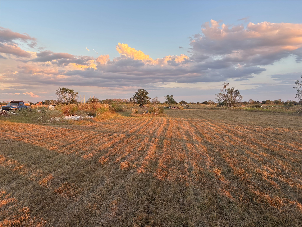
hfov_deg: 67.3
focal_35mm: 26
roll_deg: +0.4
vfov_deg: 53.1
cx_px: 151
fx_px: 227
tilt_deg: -2.9
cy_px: 114
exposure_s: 1/433
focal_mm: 5.96
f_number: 1.6
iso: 50
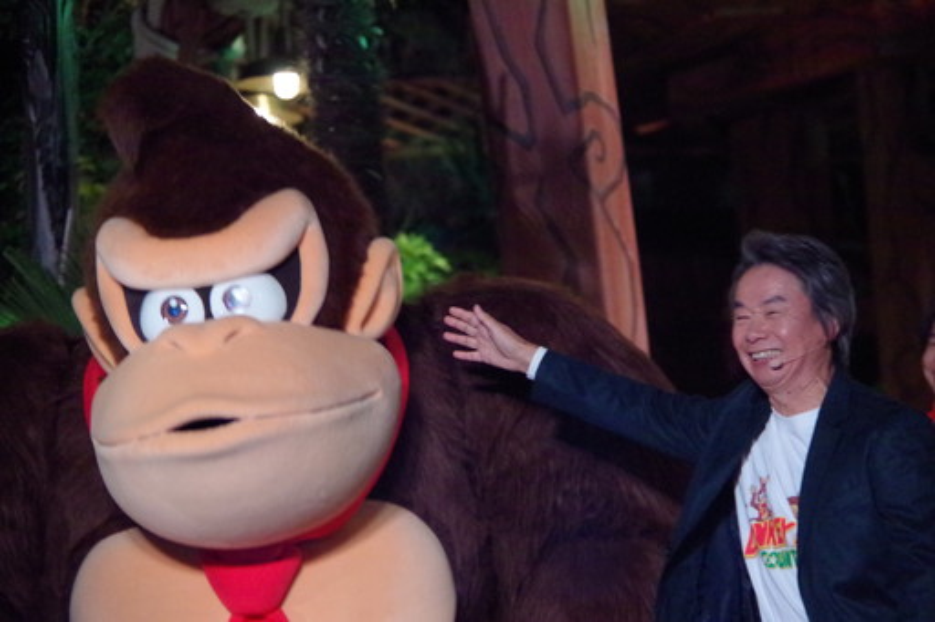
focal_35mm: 172
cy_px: 311
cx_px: 468
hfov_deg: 12.0
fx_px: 4466
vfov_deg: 8.0
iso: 6400
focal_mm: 115
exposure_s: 1/40
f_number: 5.6
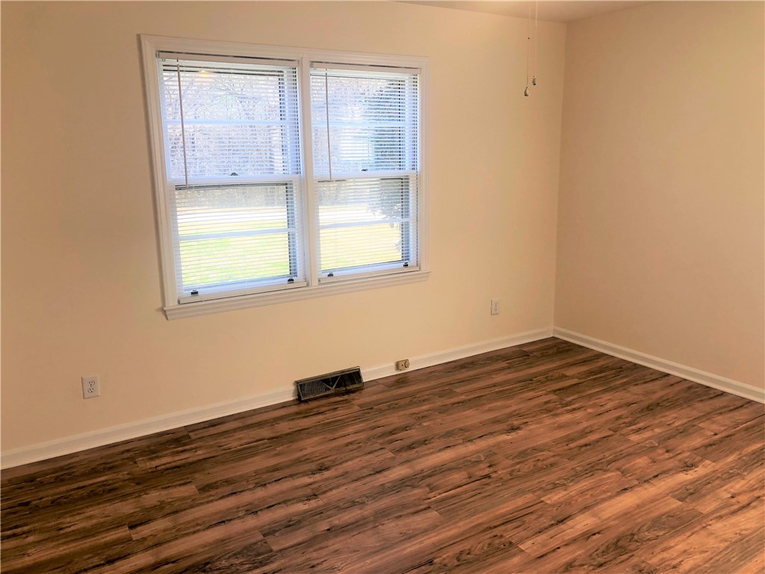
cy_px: 287
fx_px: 641
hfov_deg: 61.7
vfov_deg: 48.2
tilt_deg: -11.8
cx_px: 382
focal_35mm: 29
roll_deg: +0.2
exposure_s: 1/119
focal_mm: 3.99
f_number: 1.8
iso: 32
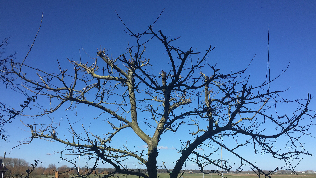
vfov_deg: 36.6
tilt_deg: +12.5
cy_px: 104
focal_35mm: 32
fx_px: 268
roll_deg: +0.1
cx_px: 157
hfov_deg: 61.0
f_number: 2.2
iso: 32
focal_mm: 4.15
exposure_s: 1/1721
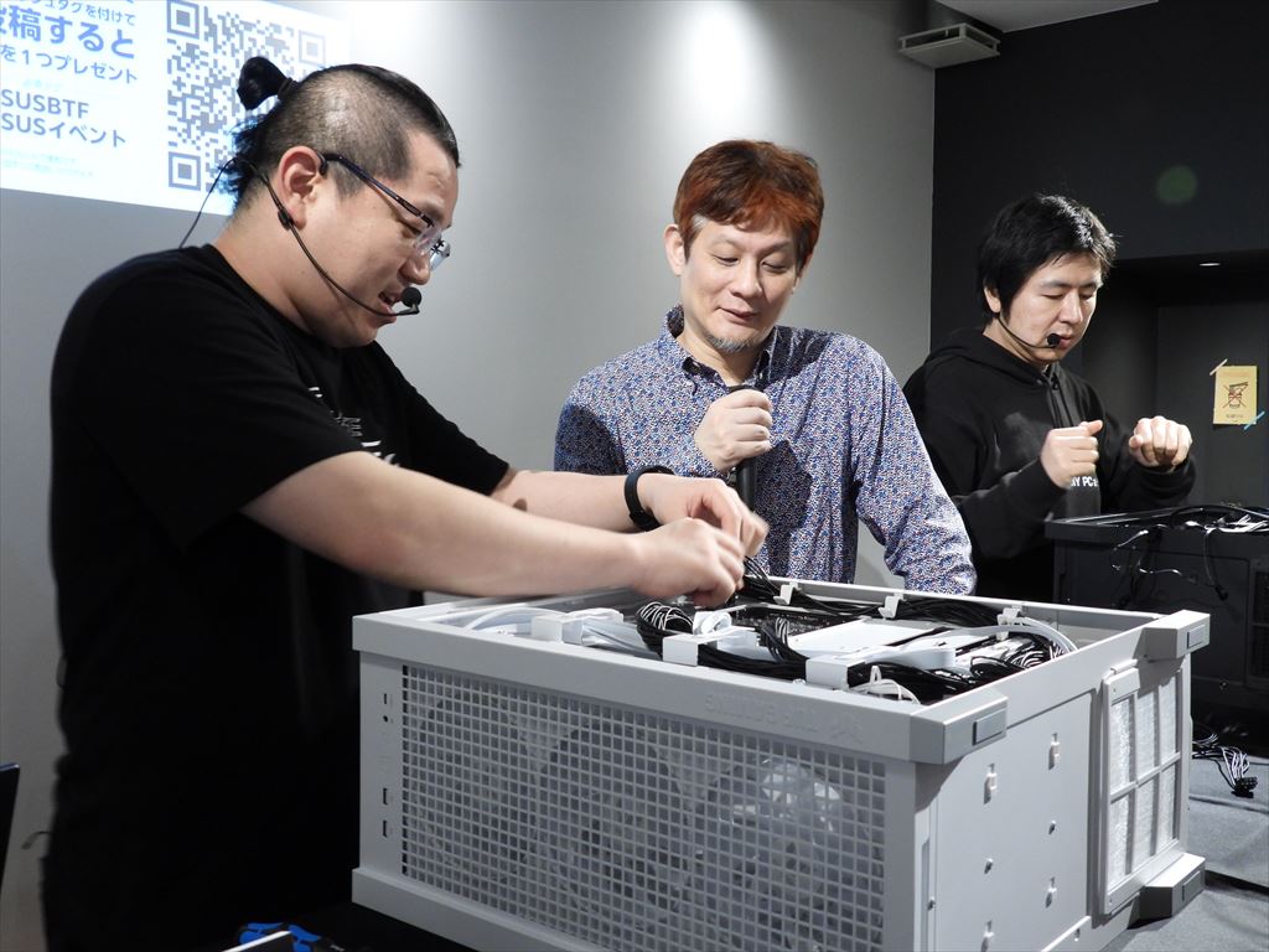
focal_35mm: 35
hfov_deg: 52.6
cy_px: 476
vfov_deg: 40.7
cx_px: 634
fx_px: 1283
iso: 320
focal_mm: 6.2
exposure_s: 1/30
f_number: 3.2
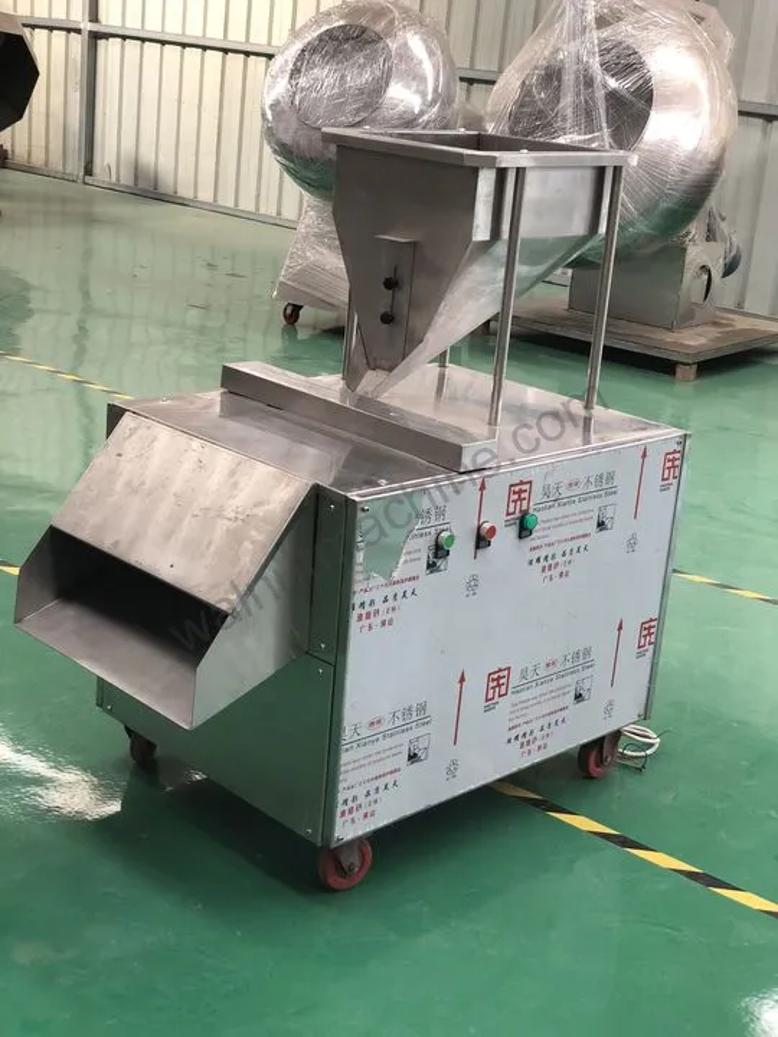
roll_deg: -5.8
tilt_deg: -16.5
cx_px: 389
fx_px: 1558
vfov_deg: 36.8
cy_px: 518
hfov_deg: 28.0
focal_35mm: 52
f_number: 2.4
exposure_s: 1/60
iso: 64
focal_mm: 6
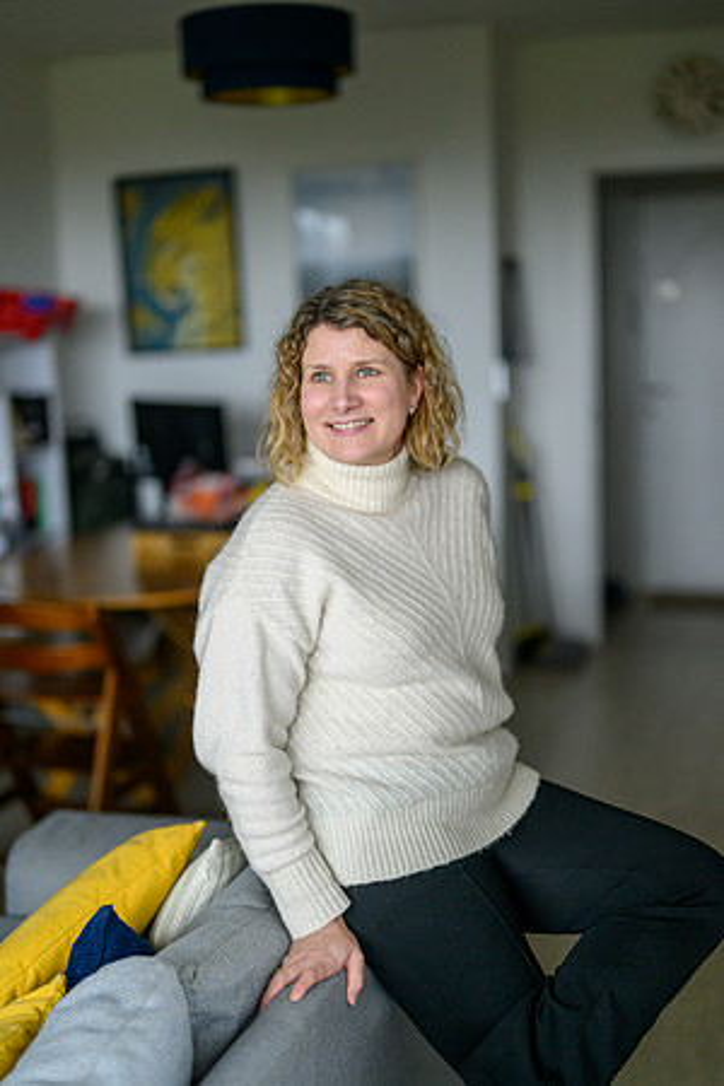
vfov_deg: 39.6
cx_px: 362
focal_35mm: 50
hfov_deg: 27.0
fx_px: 1508
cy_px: 543
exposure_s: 1/400
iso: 1600
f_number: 1.2
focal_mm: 50
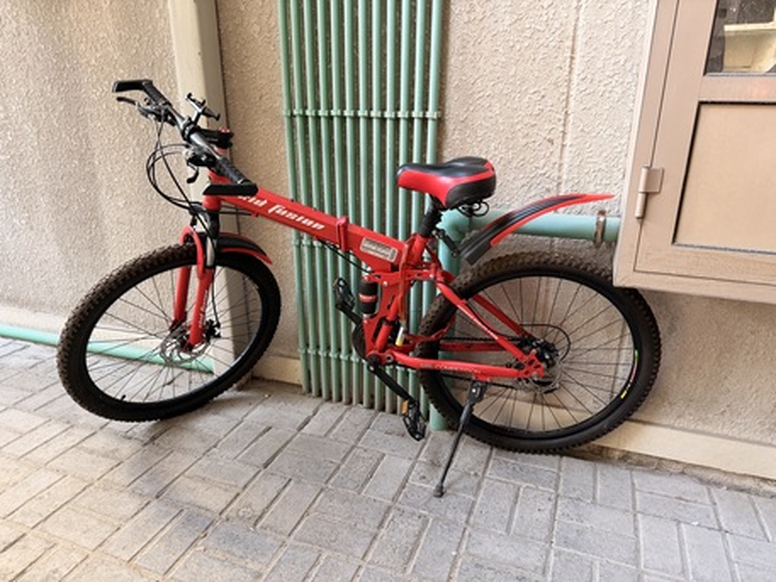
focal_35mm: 24
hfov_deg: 71.6
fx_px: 538
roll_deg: -0.3
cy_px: 291
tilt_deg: -18.5
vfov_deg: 56.8
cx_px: 388
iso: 200
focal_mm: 6.76
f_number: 1.78
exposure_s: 1/64
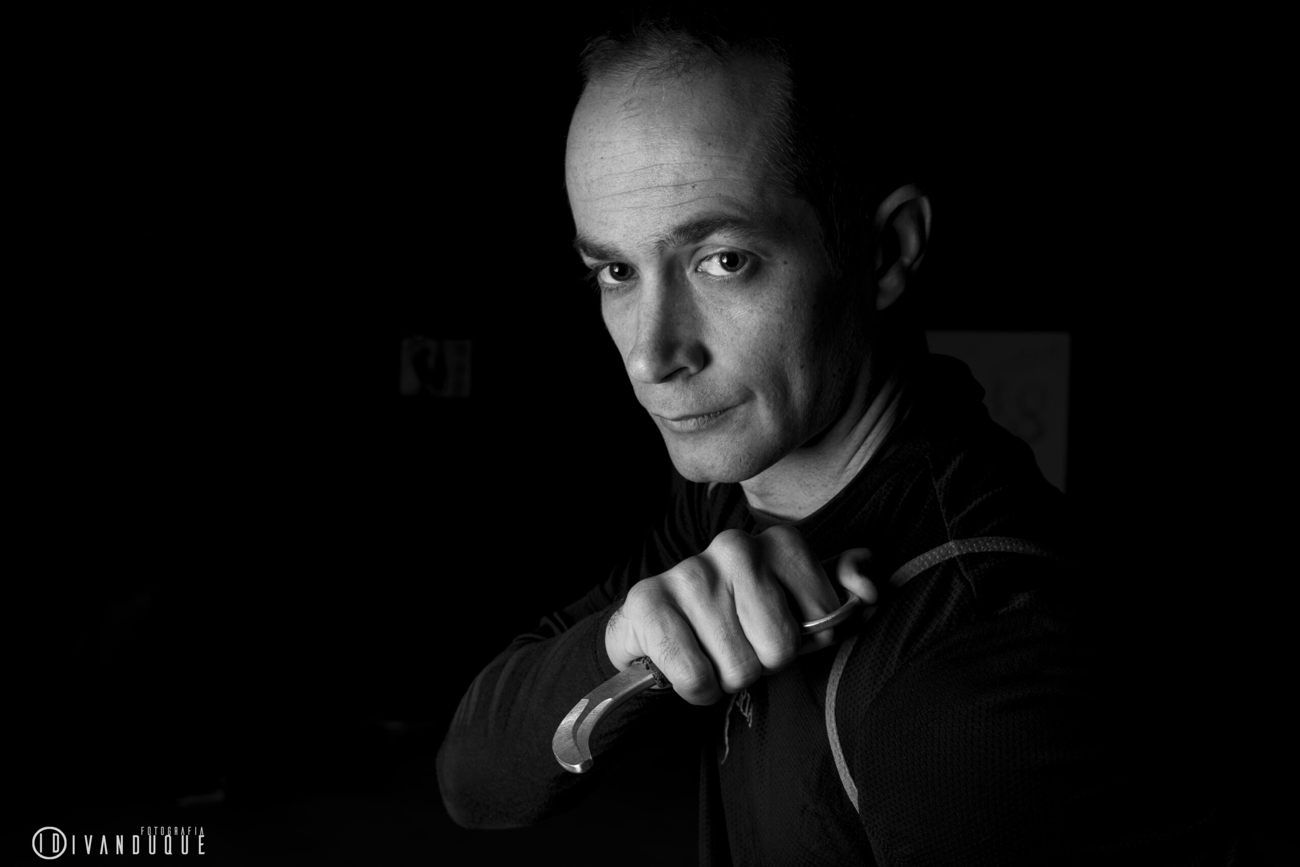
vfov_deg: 25.1
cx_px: 650
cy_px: 434
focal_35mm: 54
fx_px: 1950
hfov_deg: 36.9
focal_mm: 36
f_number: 7.1
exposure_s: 1/125
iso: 100
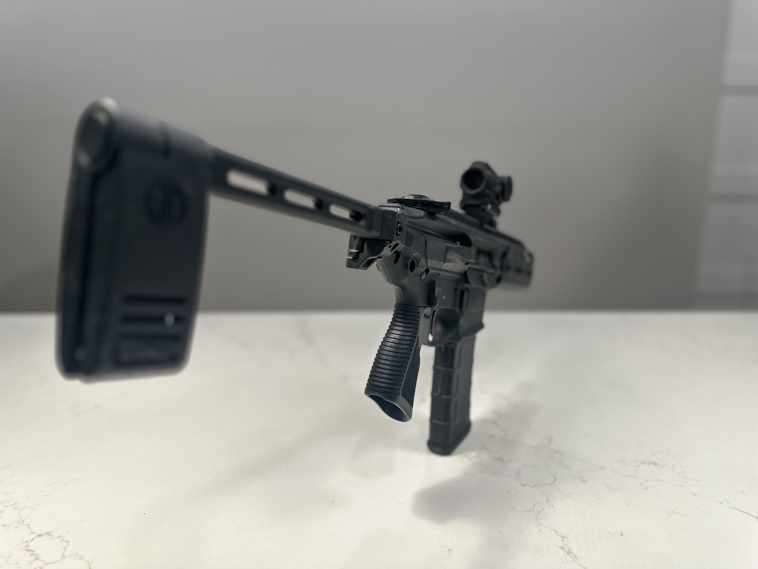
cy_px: 284
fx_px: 526
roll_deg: -0.3
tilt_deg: -13.7
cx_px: 379
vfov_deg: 56.8
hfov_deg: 71.6
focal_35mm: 24
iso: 200
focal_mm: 6.86
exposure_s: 1/120
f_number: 1.78
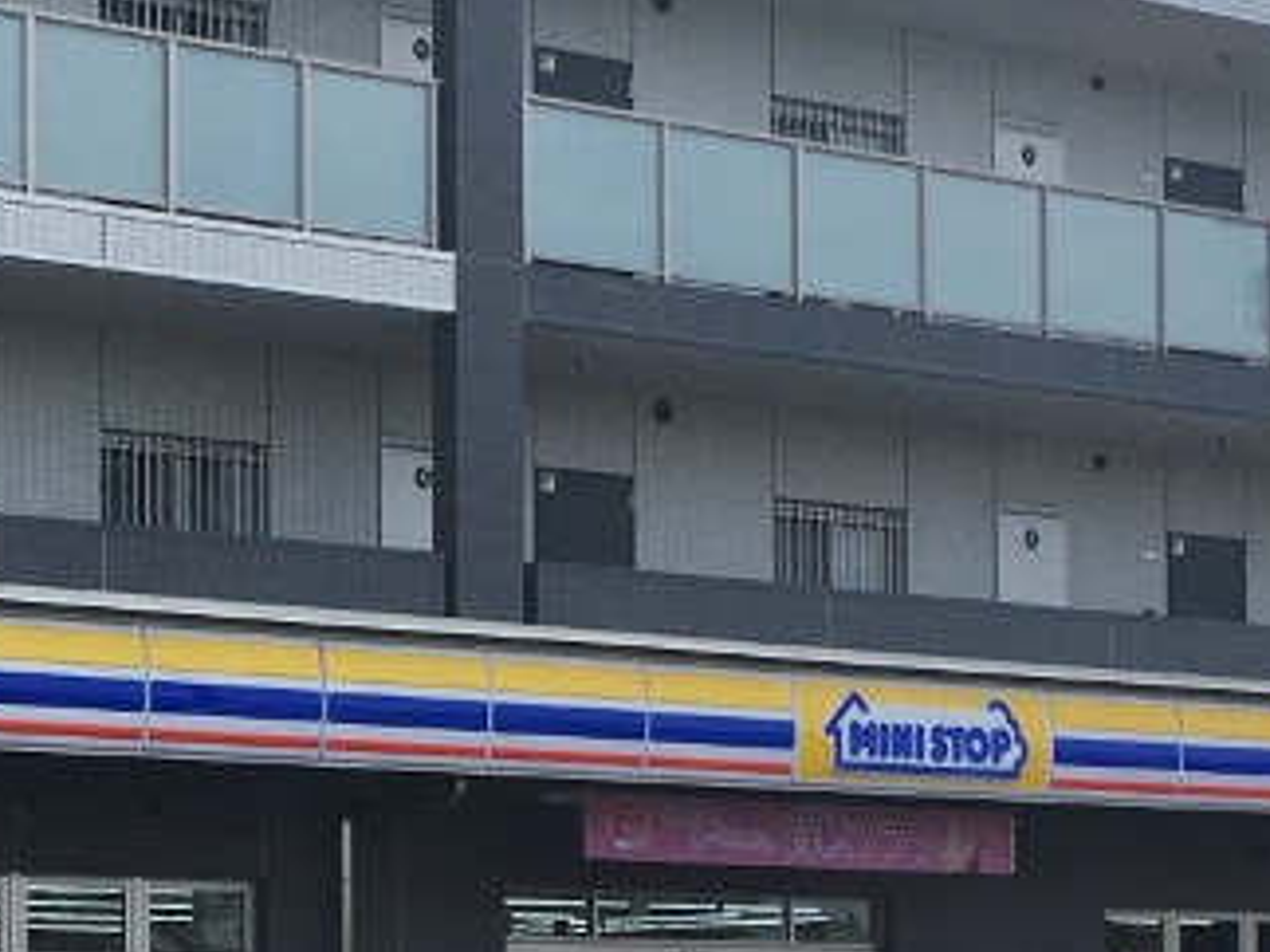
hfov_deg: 16.9
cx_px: 130
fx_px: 4218
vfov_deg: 12.7
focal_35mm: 115
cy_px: 909
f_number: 2.2
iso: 25
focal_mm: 4.15
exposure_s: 1/1748
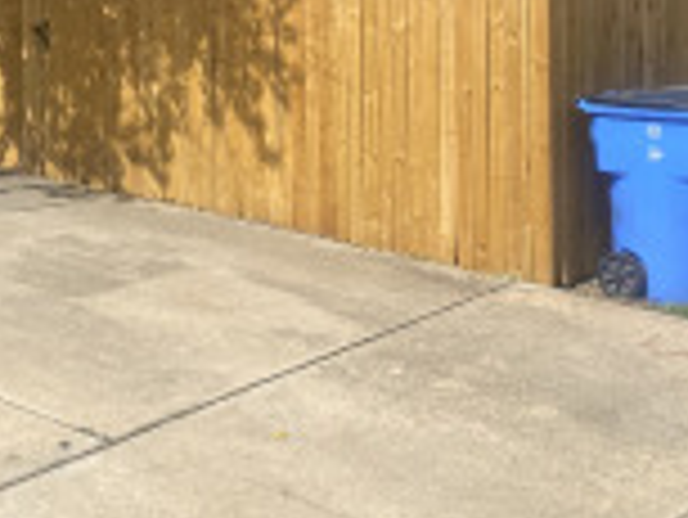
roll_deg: +0.1
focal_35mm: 62
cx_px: 373
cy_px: 23
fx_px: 1233
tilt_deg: -0.2
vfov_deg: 22.9
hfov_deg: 31.2
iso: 32
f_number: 1.8
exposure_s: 1/3205
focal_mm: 4.25
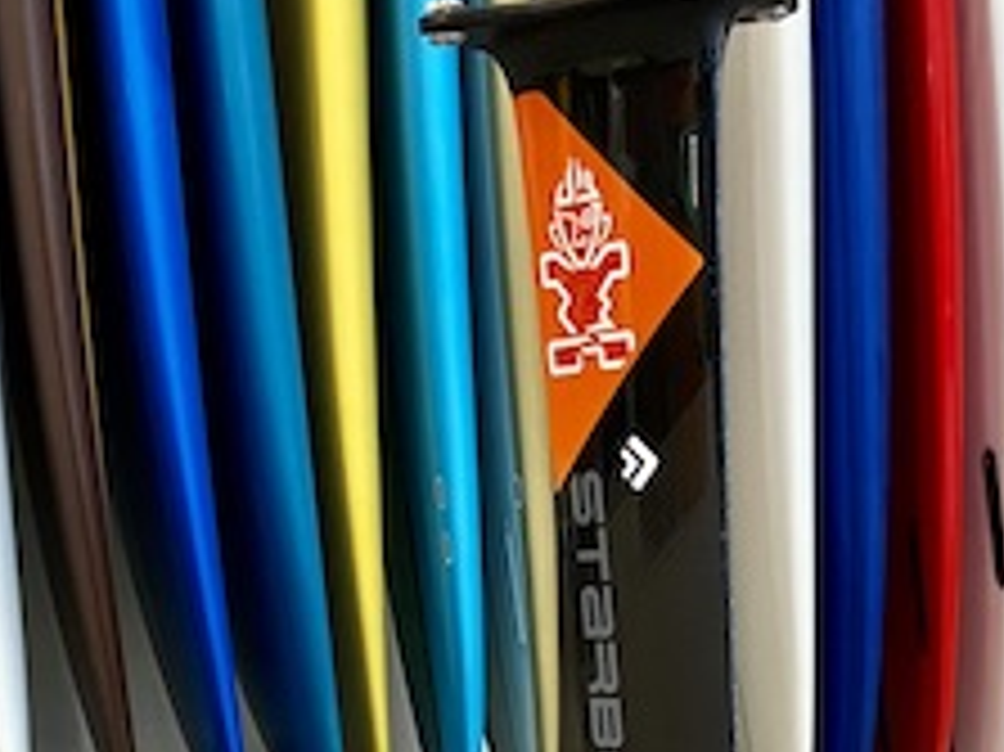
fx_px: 2029
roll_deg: -2.6
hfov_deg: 27.5
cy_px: 905
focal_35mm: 70
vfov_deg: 19.7
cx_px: 702
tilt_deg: -13.3
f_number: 1.8
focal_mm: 4.25
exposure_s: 1/60
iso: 320
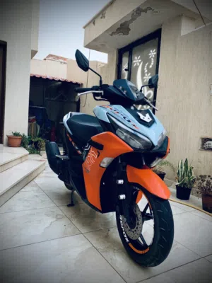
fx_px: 212
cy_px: 142
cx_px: 106
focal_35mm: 26
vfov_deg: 67.3
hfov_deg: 53.1
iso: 400
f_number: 1.8
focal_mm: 4.25
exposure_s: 1/53
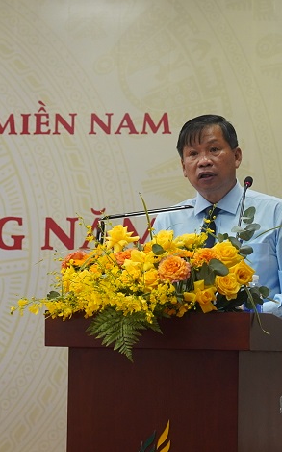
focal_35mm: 139
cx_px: 70
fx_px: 1710
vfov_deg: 15.0
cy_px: 227
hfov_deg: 9.4
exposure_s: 1/125
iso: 1600
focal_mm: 60
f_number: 5.6
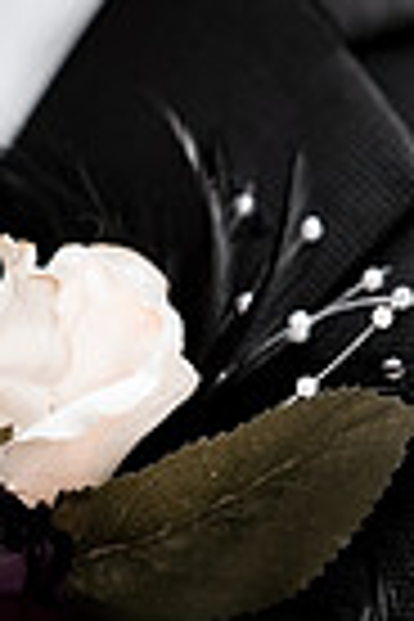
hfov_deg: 7.0
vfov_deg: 10.5
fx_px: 3363
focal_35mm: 195
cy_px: 212
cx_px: -126
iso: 640
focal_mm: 60
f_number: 2.8
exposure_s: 1/200
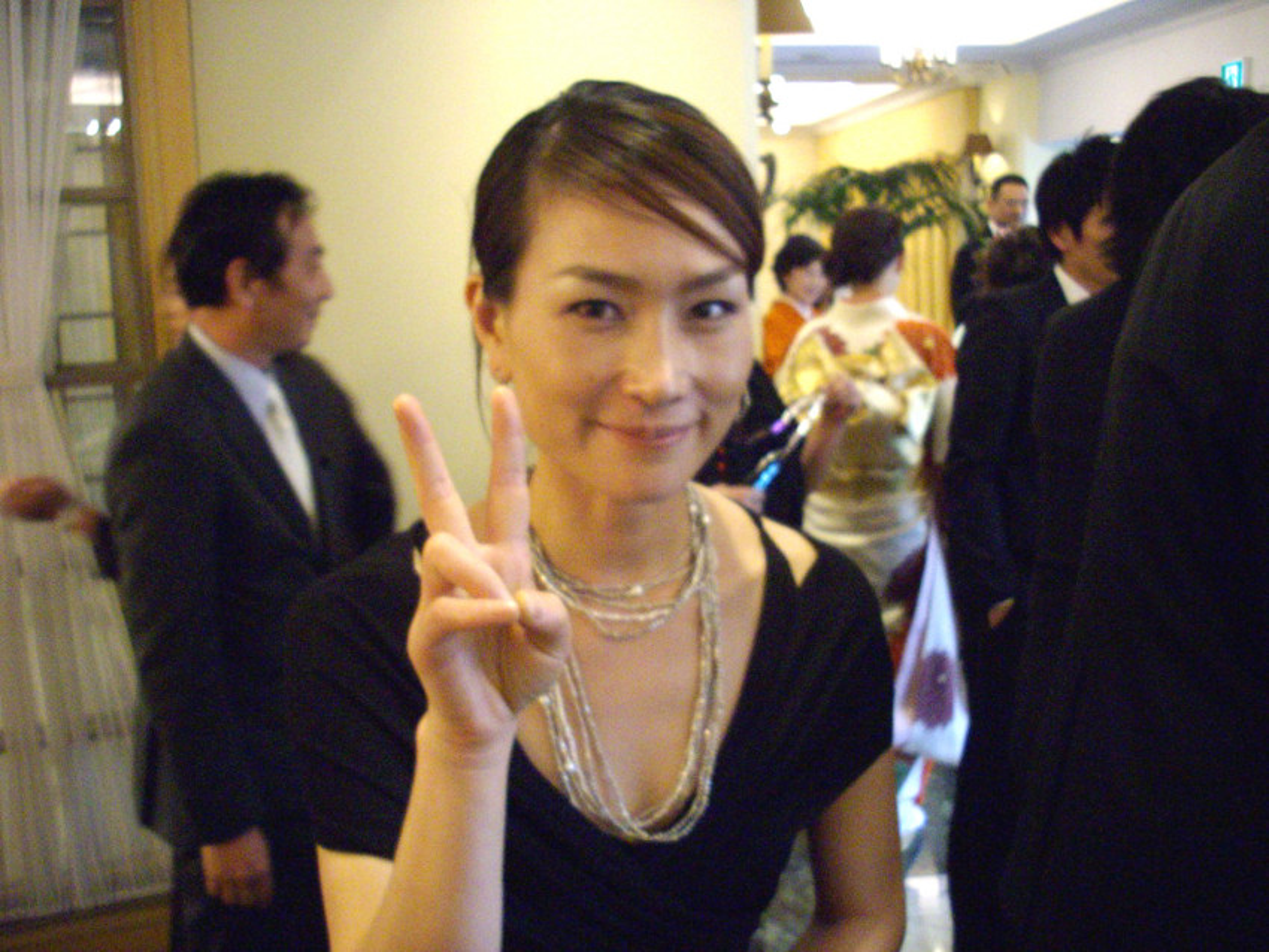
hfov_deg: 50.1
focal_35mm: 37
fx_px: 1357
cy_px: 476
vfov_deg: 38.7
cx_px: 634
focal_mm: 6.2
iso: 400
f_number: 2.8
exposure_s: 1/25
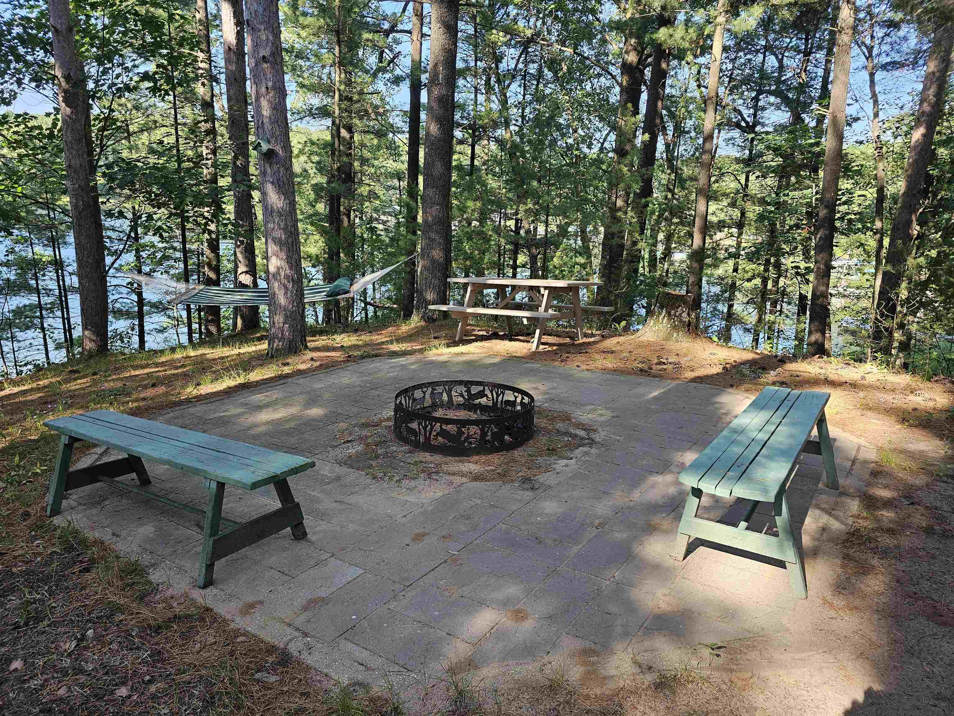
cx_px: 477
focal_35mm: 23
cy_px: 358
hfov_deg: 73.9
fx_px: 634
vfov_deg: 58.9
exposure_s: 1/180
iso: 40
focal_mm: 6.3
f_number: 1.7
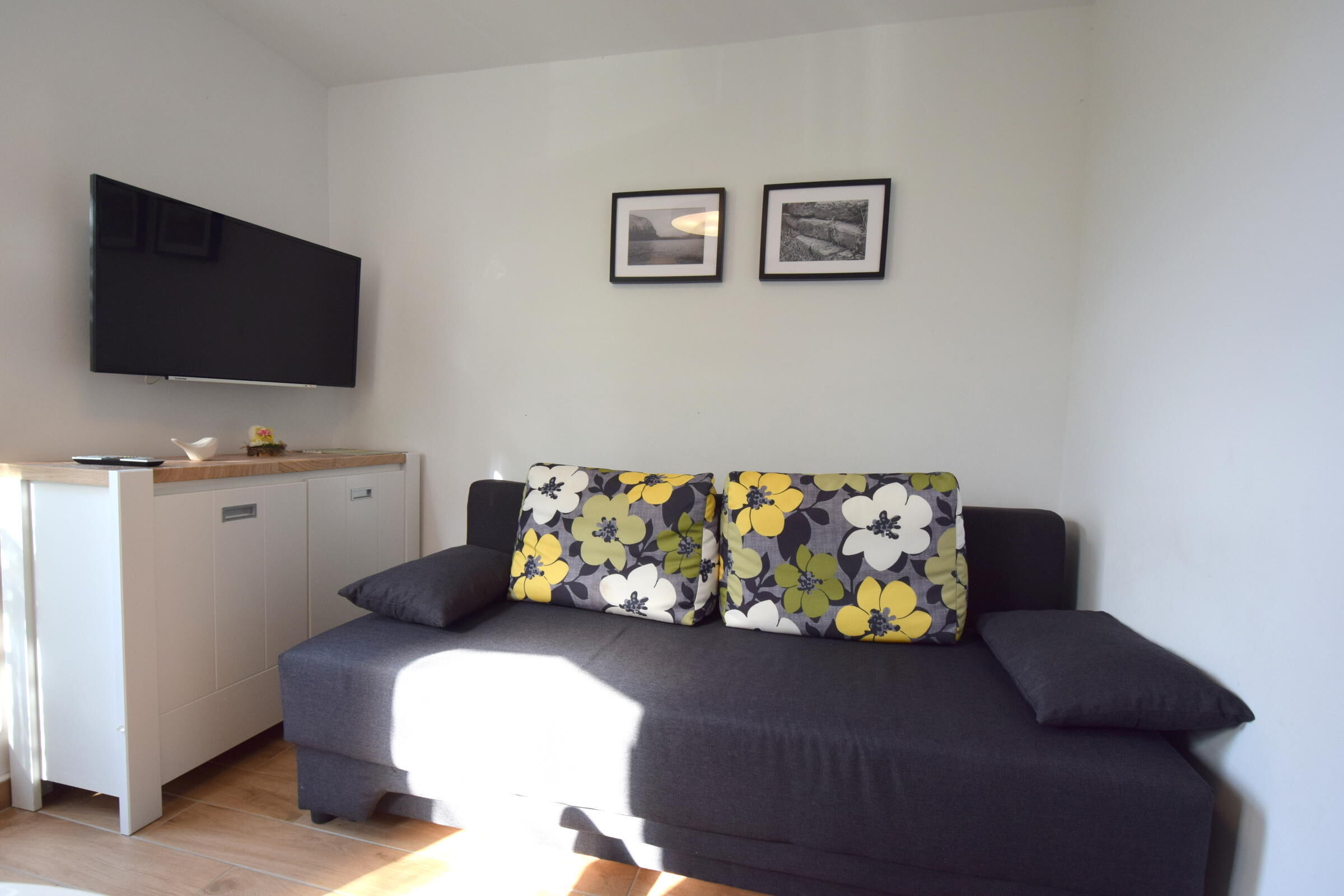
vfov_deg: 77.3
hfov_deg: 100.4
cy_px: 448
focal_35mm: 15
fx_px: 560
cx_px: 672
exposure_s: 1/125
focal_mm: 10
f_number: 5.6
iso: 400
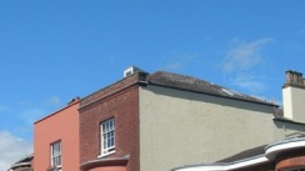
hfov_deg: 24.3
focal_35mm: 87
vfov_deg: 13.7
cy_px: 162
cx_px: 88
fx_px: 703
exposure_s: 1/712
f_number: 4.8
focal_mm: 7.8
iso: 50
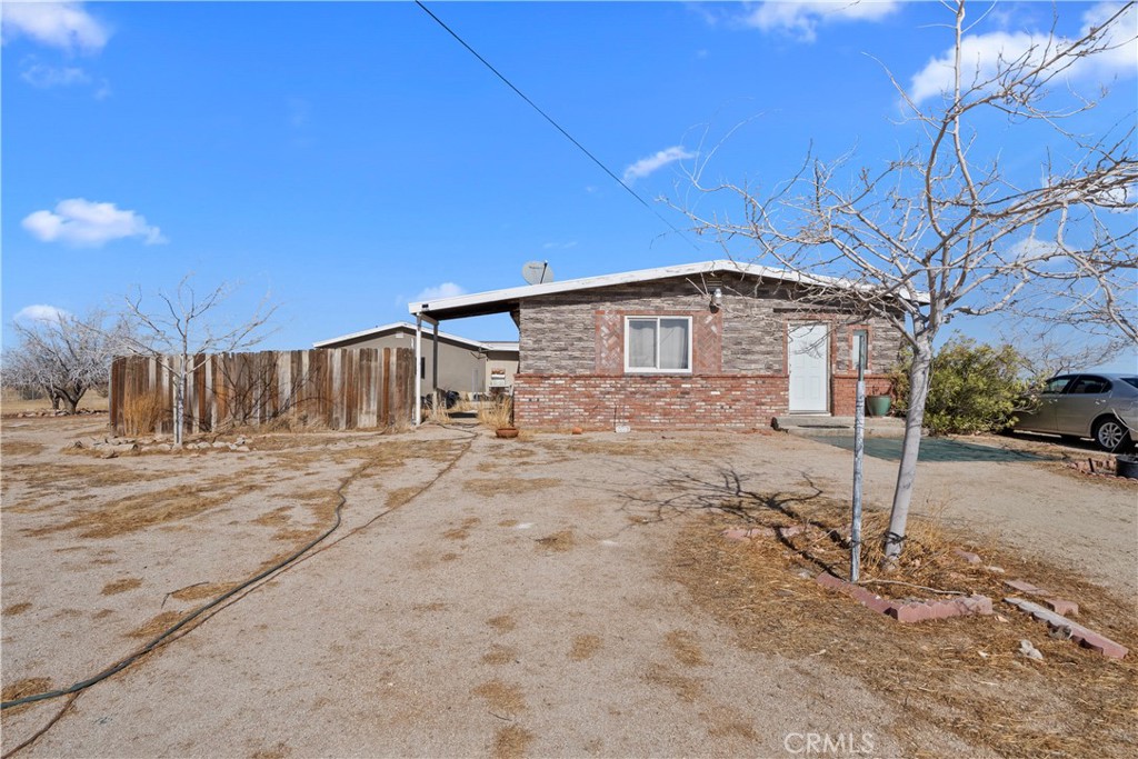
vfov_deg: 67.4
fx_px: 569
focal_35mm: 18
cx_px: 569
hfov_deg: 90.0
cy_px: 380
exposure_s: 1/250
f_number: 11
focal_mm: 18
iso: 250
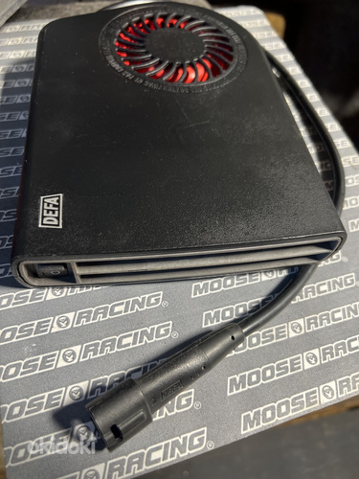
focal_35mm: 26
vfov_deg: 67.3
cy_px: 240
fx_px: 360
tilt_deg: -56.1
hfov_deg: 53.1
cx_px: 180
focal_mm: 5.7
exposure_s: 1/100
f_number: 1.5
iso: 125
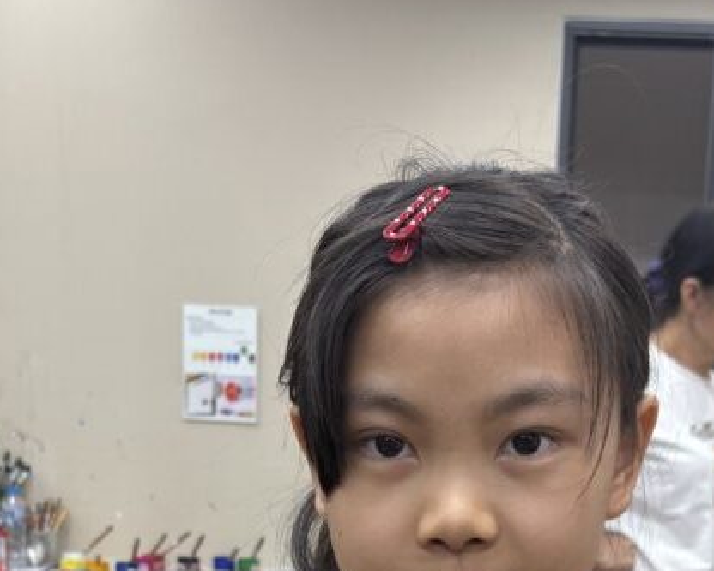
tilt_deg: -11.9
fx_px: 1289
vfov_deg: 22.8
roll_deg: -2.0
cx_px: 439
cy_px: 700
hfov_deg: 30.8
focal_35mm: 61
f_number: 1.6
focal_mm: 5.96
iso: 50
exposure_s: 1/100
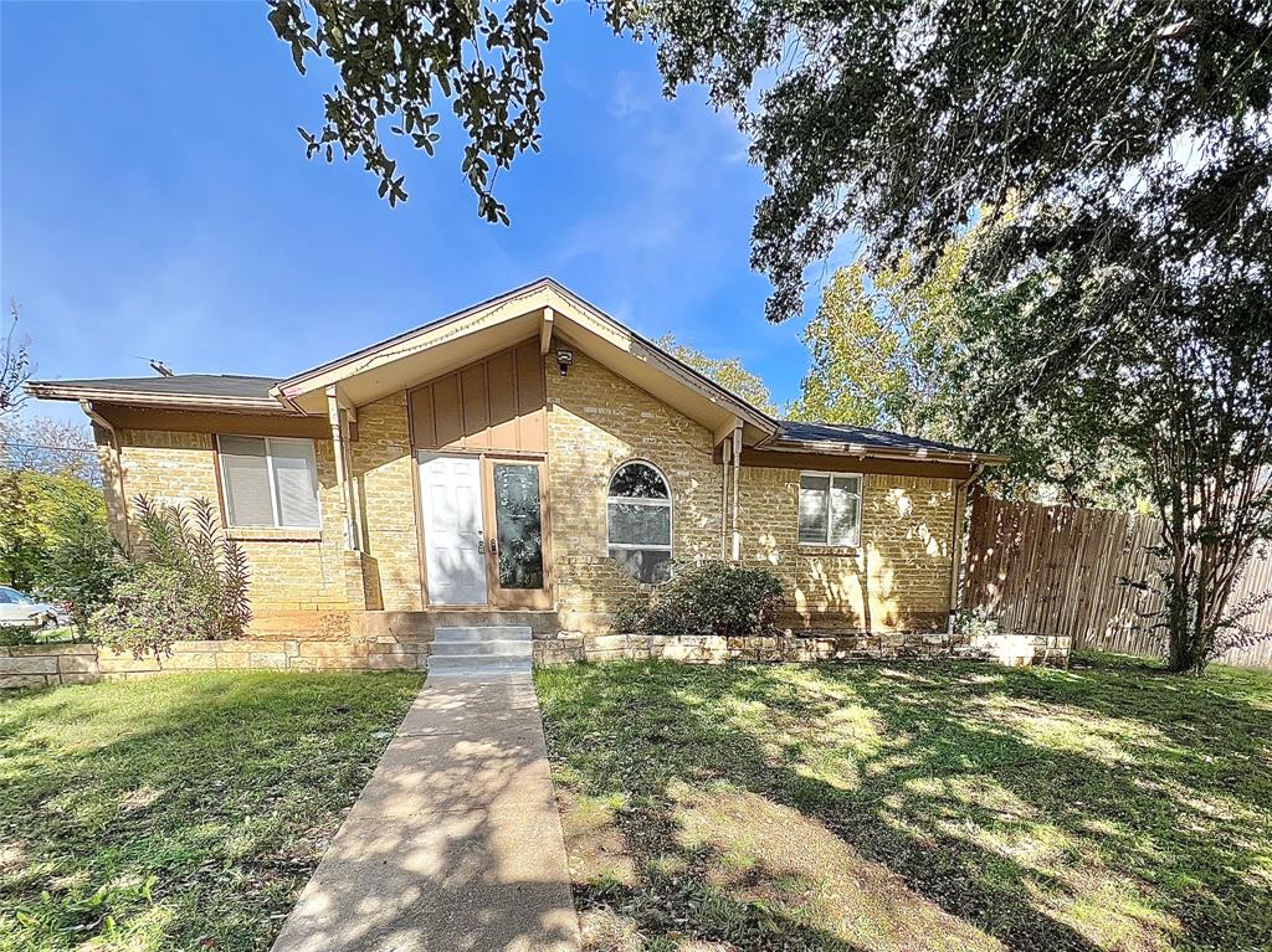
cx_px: 636
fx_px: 477
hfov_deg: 106.2
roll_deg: +0.3
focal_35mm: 13
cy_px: 476
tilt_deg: +3.2
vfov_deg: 89.9
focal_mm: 1.57
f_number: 1.8
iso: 32
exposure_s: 1/713
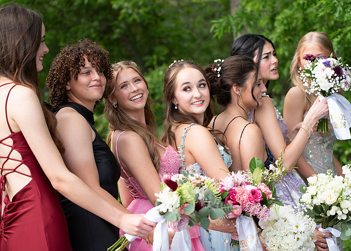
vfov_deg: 12.3
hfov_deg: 17.2
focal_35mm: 117
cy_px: 129
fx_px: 1163
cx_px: 210
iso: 100
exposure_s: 1/500
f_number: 2.8
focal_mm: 82
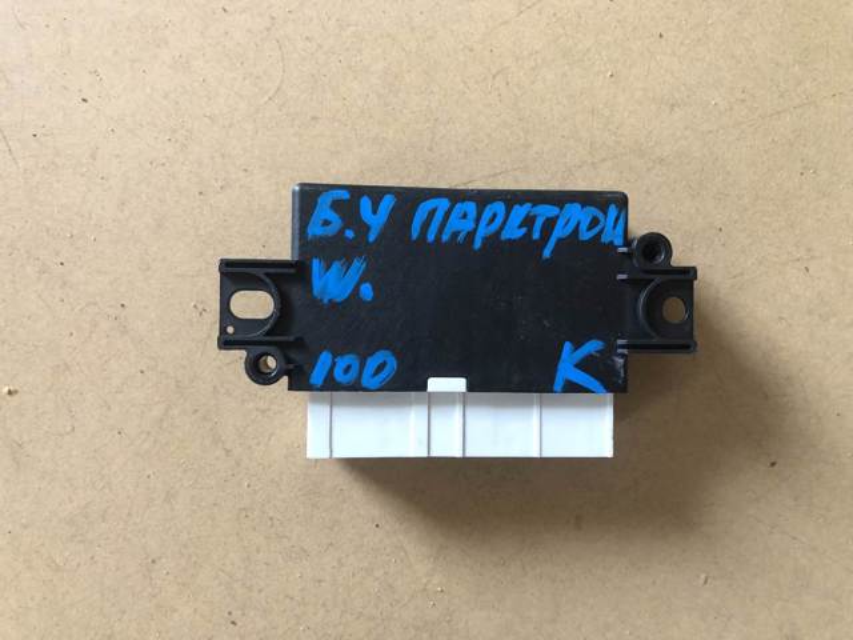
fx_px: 690
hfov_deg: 63.4
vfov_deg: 49.7
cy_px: 320
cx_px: 426
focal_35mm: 28
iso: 80
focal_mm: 4
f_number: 1.8
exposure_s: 1/17
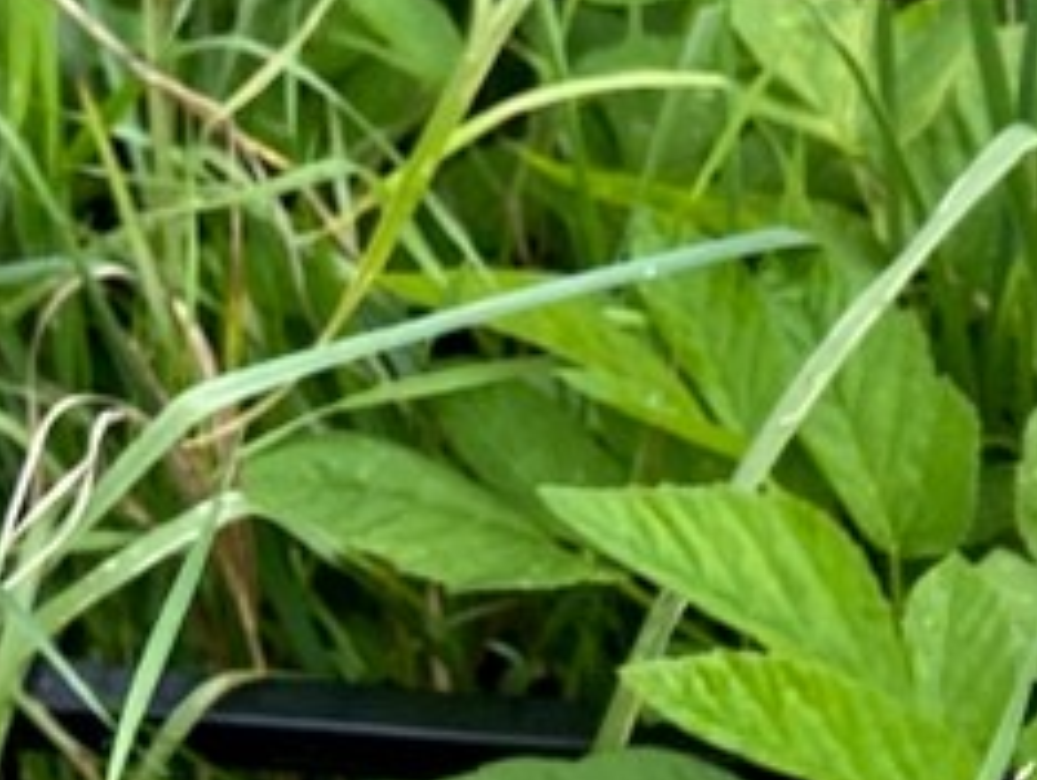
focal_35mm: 160
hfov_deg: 11.5
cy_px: -1241
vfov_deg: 8.3
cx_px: -762
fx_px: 4798
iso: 32
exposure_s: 1/690
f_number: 1.8
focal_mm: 4.25
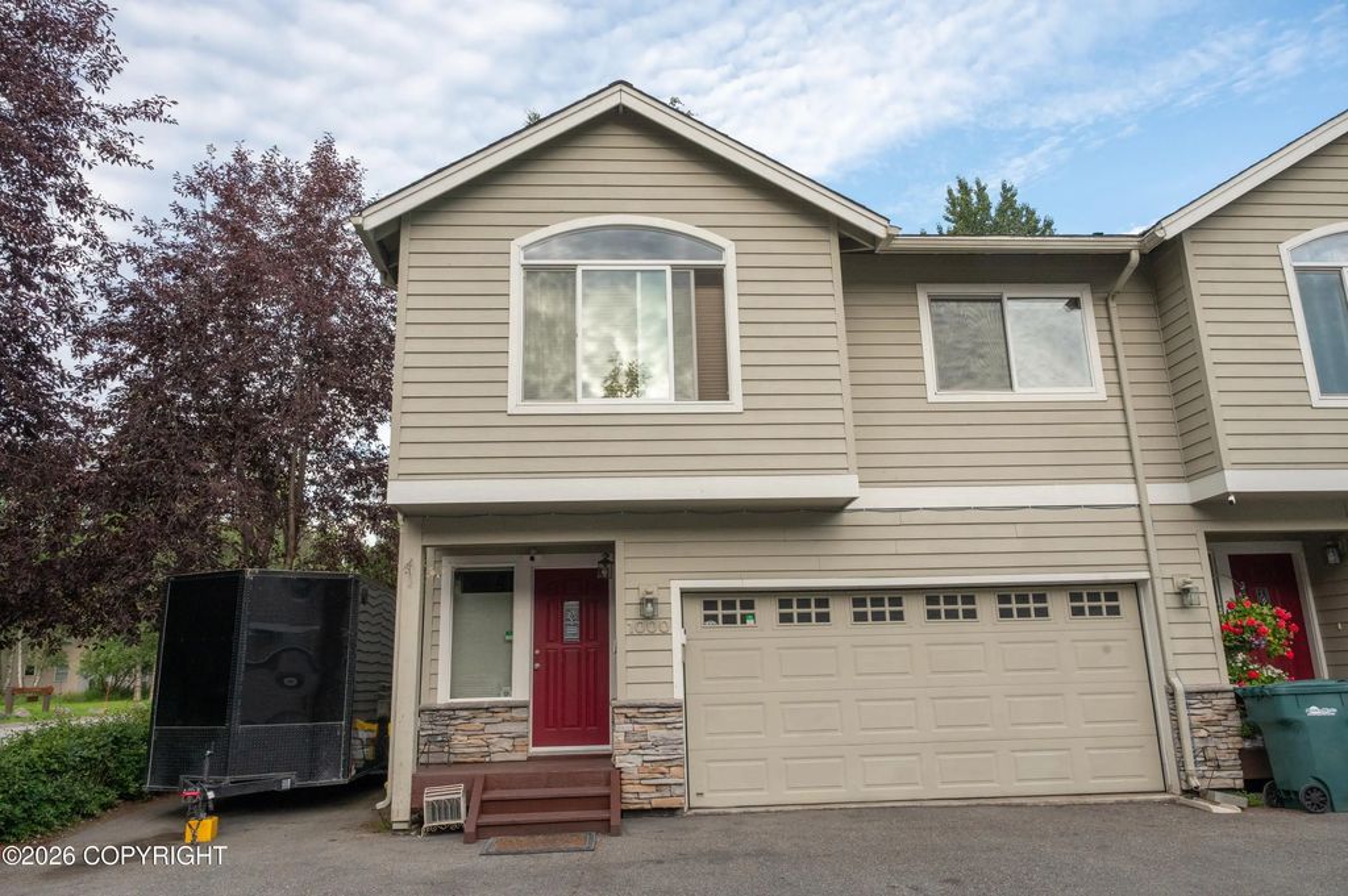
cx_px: 674
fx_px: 898
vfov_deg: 53.1
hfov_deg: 73.8
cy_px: 448
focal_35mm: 24
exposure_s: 1/500
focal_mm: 24
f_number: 11
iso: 2000
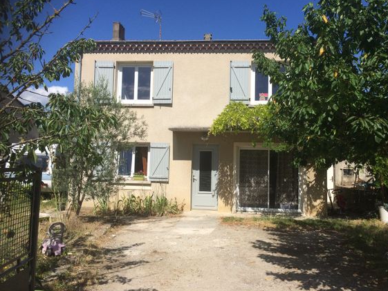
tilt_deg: +4.3
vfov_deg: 45.4
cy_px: 137
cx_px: 207
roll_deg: -1.2
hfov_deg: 58.3
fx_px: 348
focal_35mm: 31
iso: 32
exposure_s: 1/3425
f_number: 2.2
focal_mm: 4.15
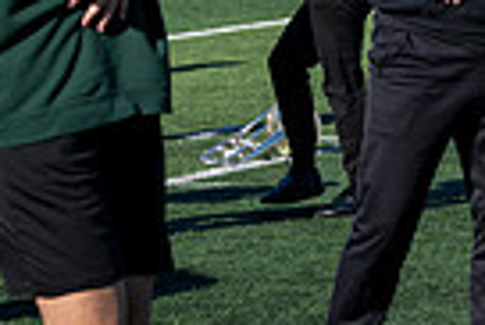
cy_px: -148
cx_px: 820
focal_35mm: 298
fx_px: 4019
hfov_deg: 6.8
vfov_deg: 4.6
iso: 250
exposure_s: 1/2000
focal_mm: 70
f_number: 5
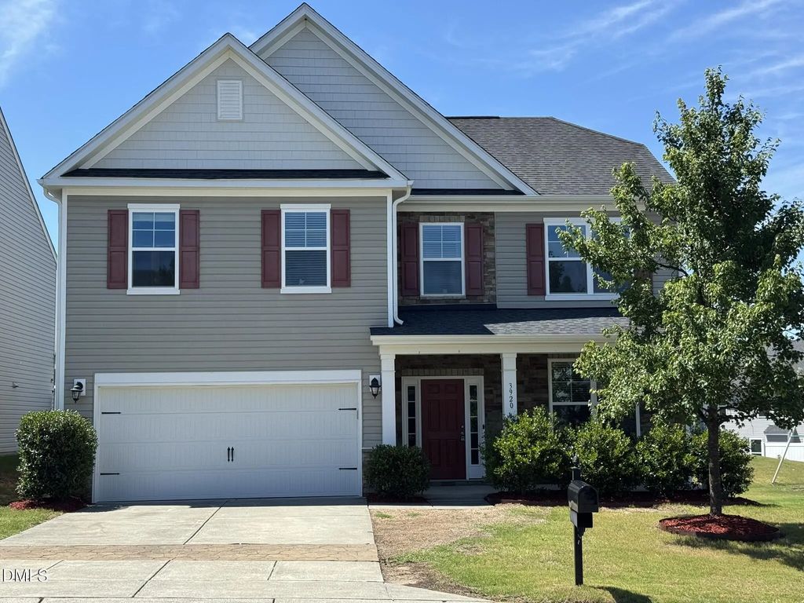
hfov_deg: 39.7
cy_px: 302
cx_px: 402
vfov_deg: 30.3
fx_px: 1115
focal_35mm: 48
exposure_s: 1/2717
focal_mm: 6.76
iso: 64
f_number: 1.78
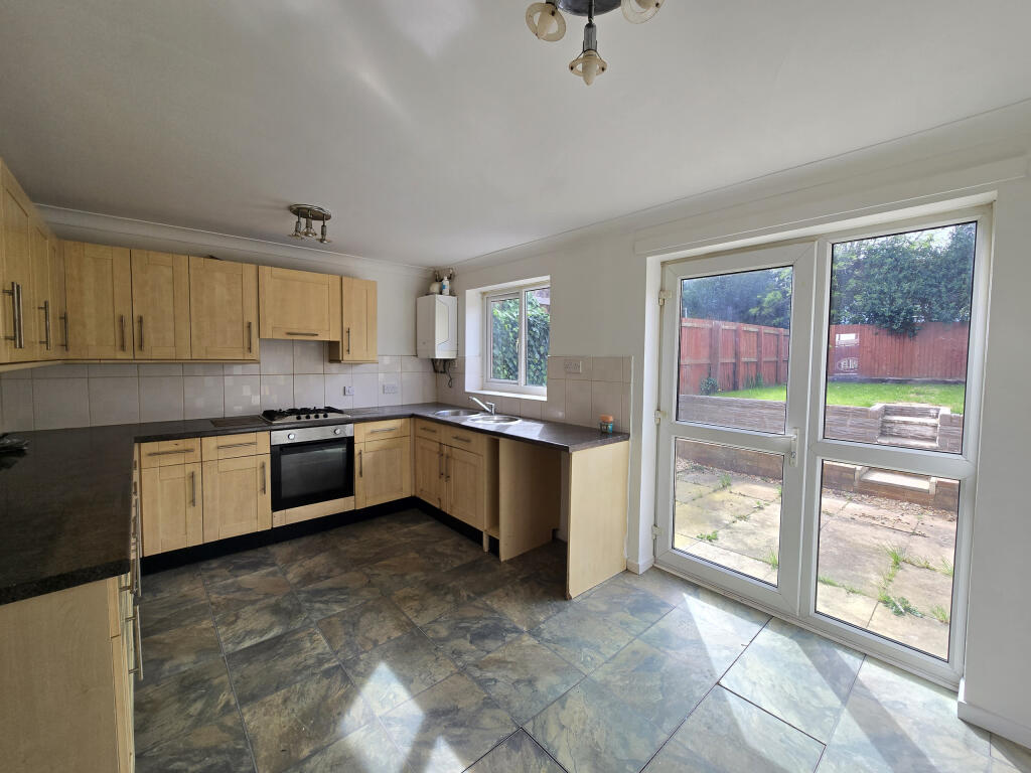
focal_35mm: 13
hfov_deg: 106.2
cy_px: 386
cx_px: 516
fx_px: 387
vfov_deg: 89.9
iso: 50
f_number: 2.2
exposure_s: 1/167
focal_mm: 2.2
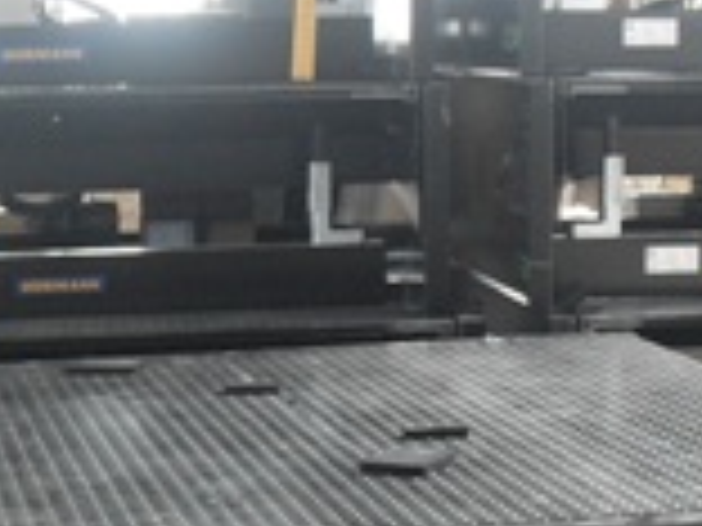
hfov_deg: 18.0
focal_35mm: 109
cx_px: 387
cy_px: 328
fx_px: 2210
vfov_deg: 13.6
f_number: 2.8
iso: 80
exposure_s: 1/45
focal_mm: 6.3
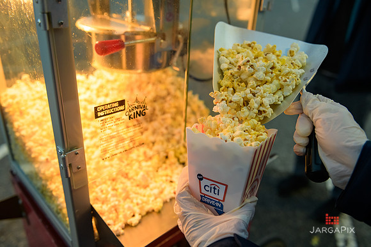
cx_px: 186
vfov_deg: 42.3
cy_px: 124
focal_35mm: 31
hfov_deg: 60.3
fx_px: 320
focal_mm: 31
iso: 800
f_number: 3.2
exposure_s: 1/200
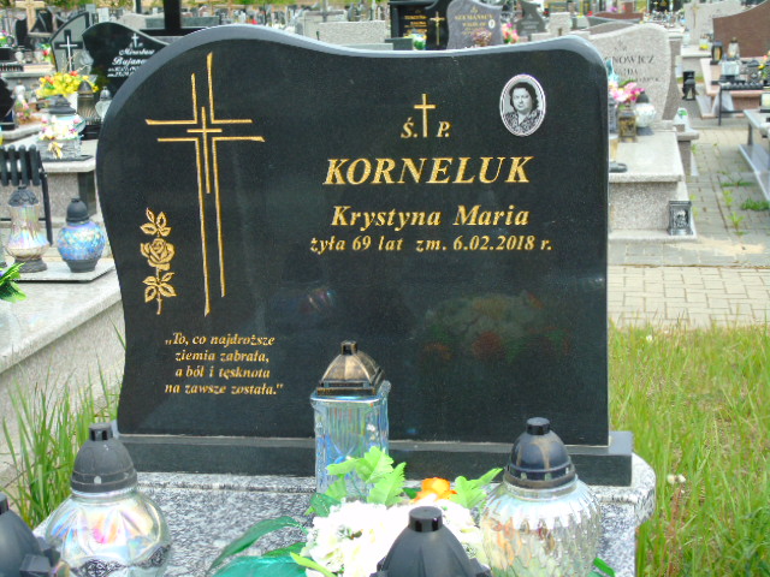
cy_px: 288
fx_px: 1379
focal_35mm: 62
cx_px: 385
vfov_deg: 23.7
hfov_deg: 31.2
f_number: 4.5
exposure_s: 1/200
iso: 80
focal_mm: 11
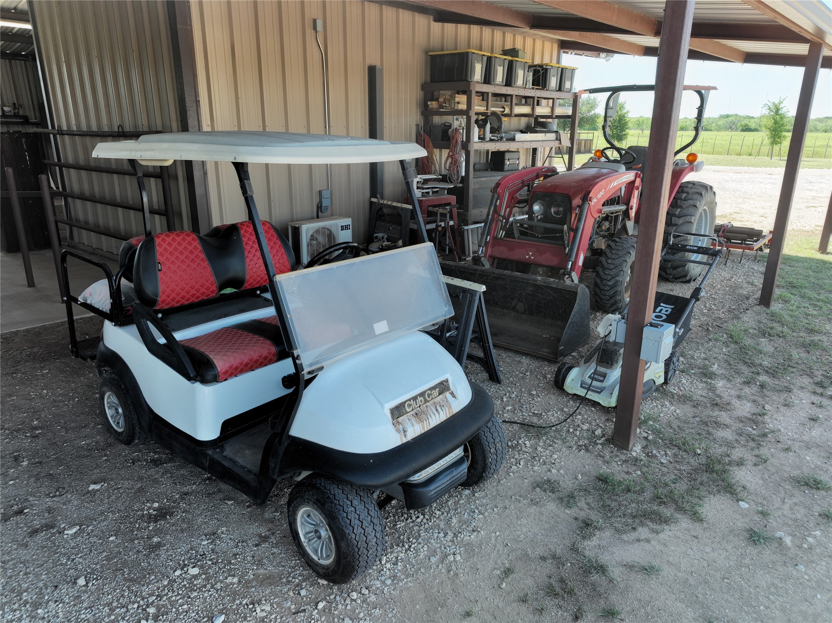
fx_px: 577
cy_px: 312
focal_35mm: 24
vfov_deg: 56.8
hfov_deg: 71.6
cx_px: 416
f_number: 2.8
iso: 410
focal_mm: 12.29
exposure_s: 1/800
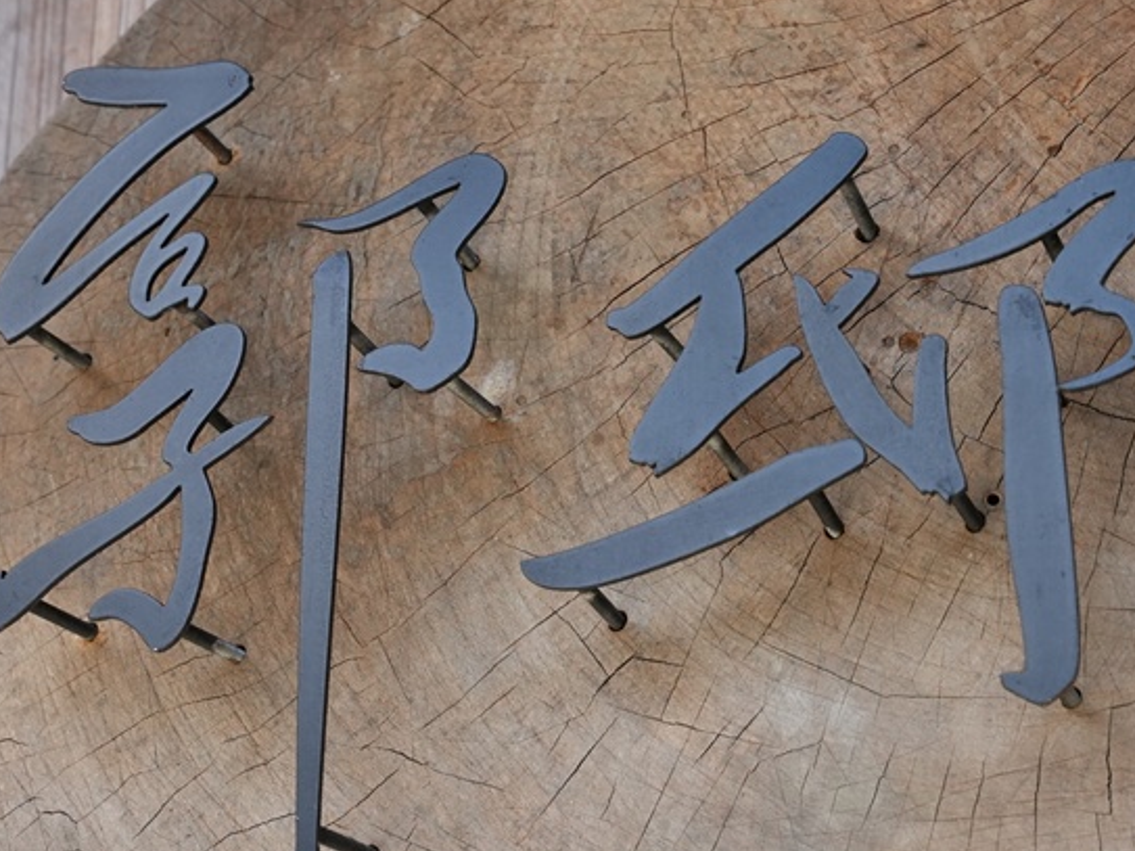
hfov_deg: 24.7
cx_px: 621
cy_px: 417
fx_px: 2593
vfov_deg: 18.6
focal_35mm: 79
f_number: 8
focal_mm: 43.6
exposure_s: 1/1000
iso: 2000
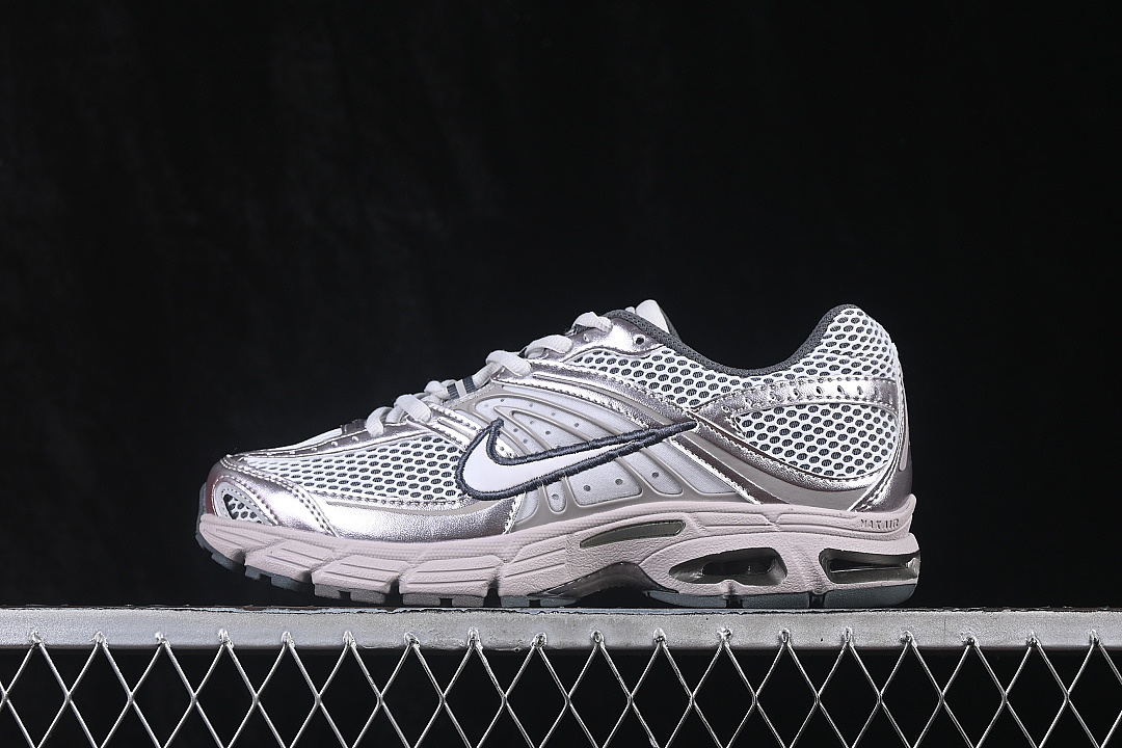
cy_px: 374
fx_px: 2337
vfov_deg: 18.2
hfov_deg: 27.0
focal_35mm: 75
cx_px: 561
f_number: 8
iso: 160
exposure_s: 1/80
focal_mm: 50
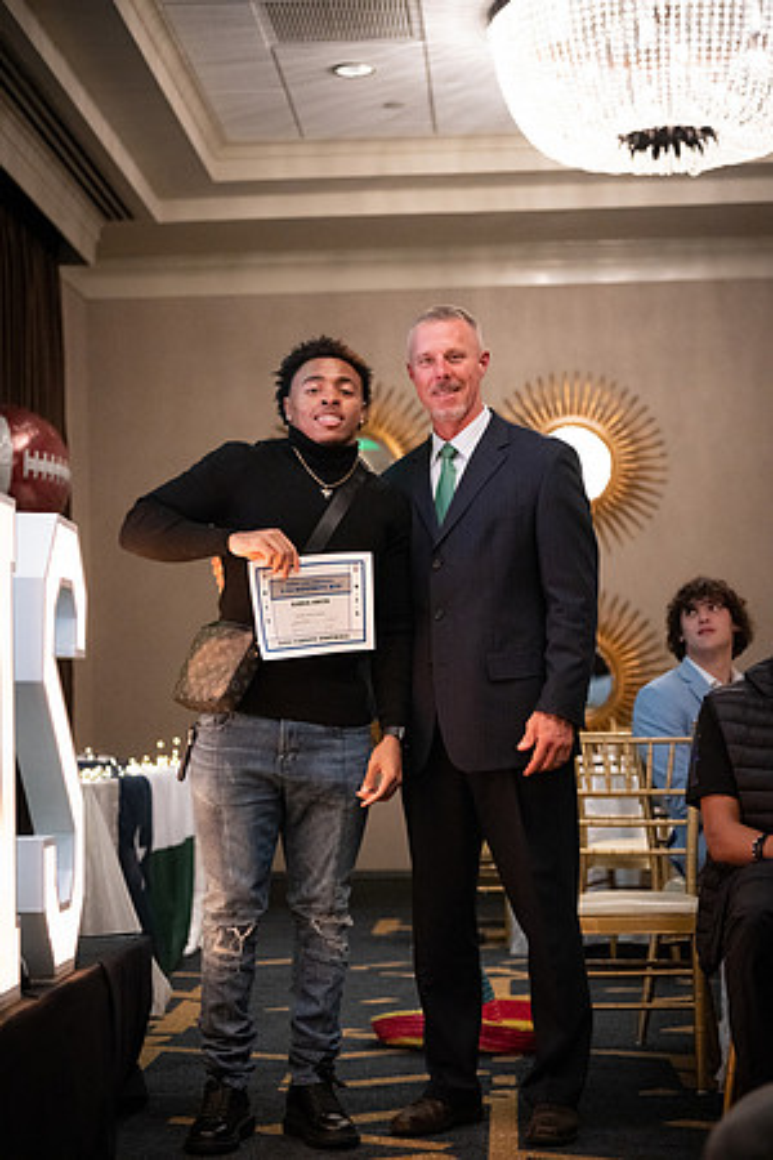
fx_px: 2254
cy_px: 580
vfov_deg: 28.8
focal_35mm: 70
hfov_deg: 19.5
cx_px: 386
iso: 12800
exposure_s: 1/320
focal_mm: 70
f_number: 2.8
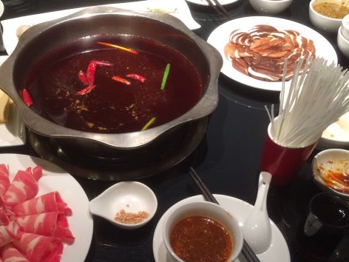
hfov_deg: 43.2
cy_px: 167
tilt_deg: -48.8
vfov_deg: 33.4
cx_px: 115
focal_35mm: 43
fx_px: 434
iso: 200
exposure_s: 1/33
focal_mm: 4.15
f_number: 2.2
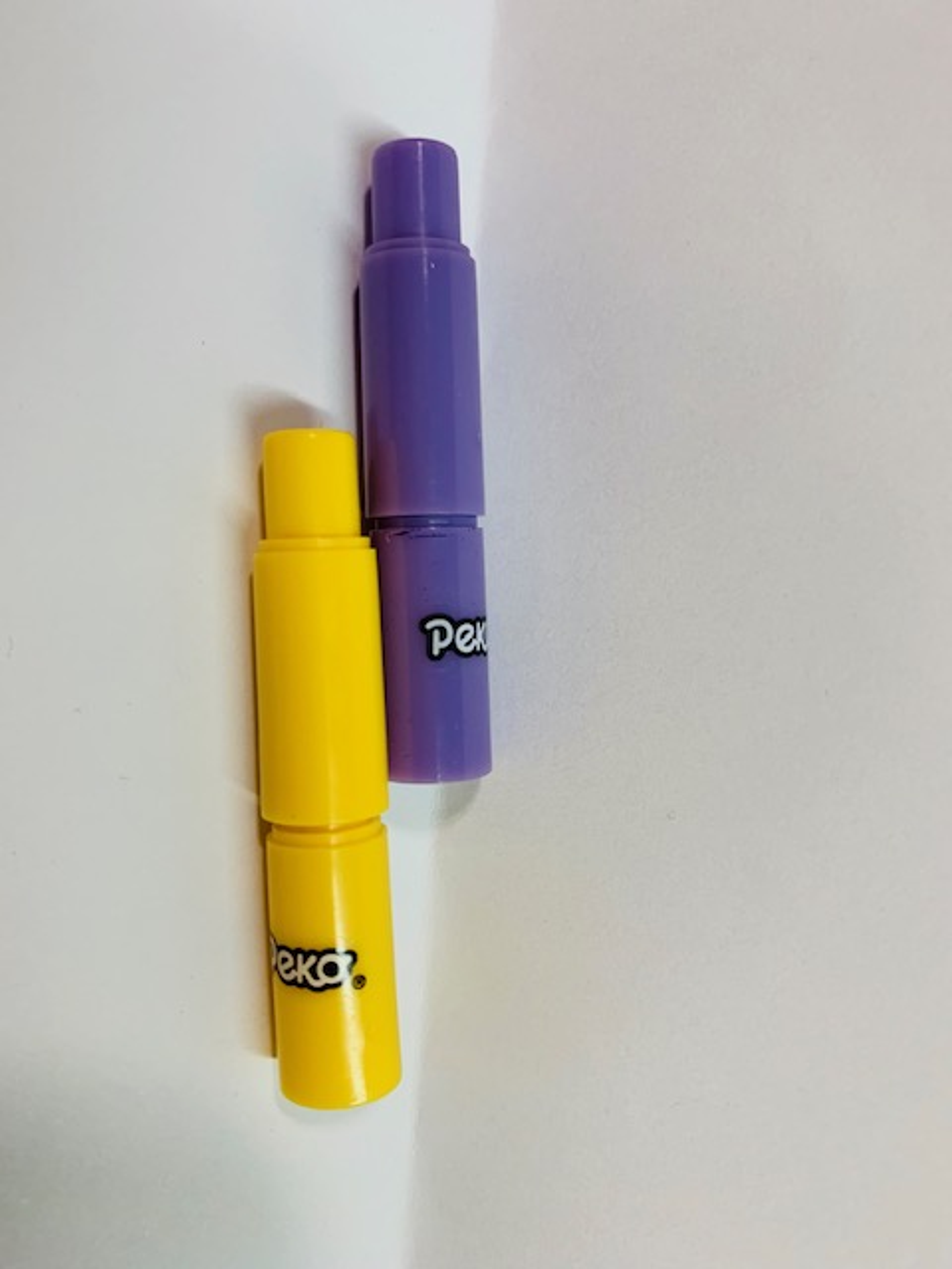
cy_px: 634
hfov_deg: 53.1
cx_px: 476
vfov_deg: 67.3
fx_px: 953
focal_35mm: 26
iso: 100
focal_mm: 4.25
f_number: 1.8
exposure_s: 1/100
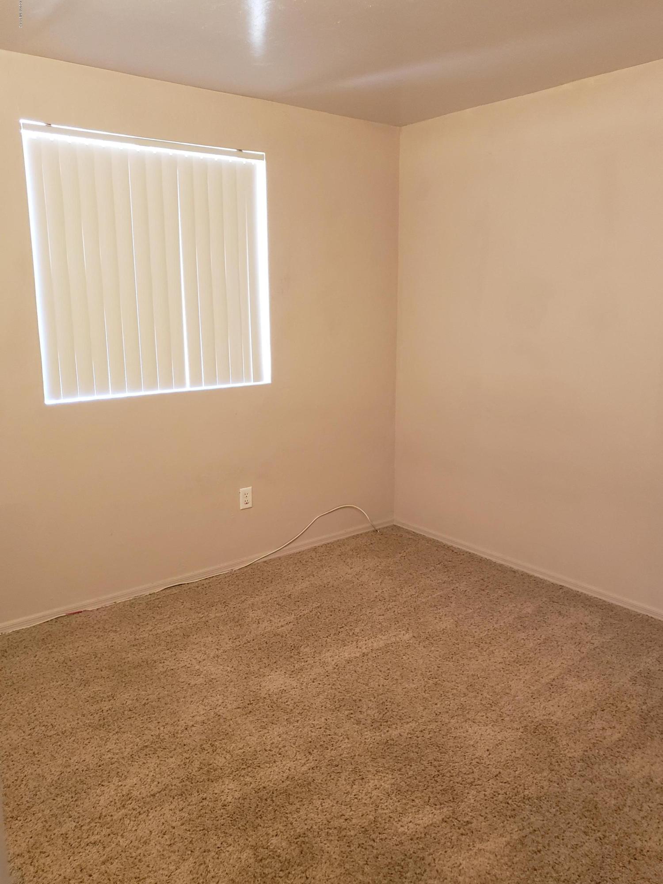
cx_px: 332
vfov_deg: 67.3
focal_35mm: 26
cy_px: 442
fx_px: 664
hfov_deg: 53.1
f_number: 1.5
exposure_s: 1/20
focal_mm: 4.3
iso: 250
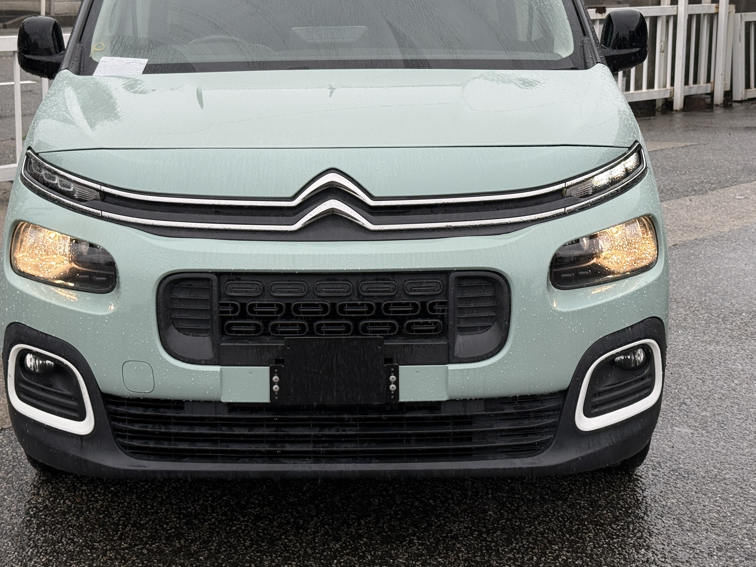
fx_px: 1441
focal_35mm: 66
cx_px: 332
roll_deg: -0.6
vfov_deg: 22.2
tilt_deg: -9.0
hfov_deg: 29.4
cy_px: 188
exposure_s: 1/530
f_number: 1.78
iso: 64
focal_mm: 6.76
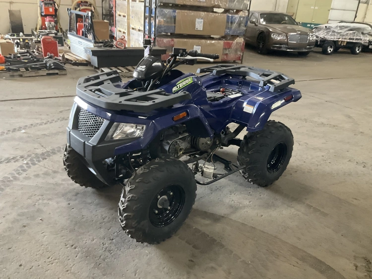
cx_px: 186
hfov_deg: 61.6
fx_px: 312
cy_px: 140
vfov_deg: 48.3
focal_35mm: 29
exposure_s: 1/60
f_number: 1.8
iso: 250
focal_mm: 3
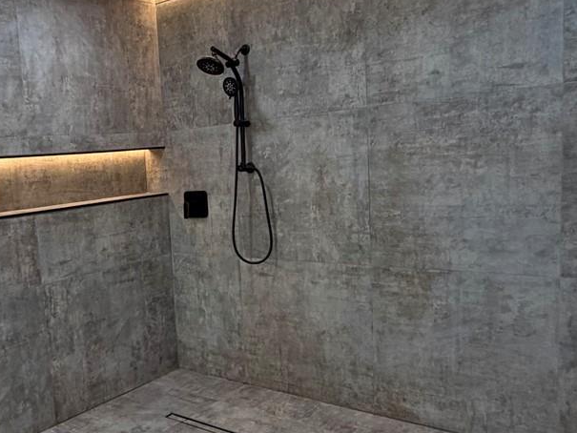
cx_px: 129
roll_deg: +4.1
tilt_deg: -7.5
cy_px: 242
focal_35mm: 37
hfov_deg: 47.8
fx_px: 617
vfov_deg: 38.6
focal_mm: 2.22
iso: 320
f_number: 2.2
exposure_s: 1/120
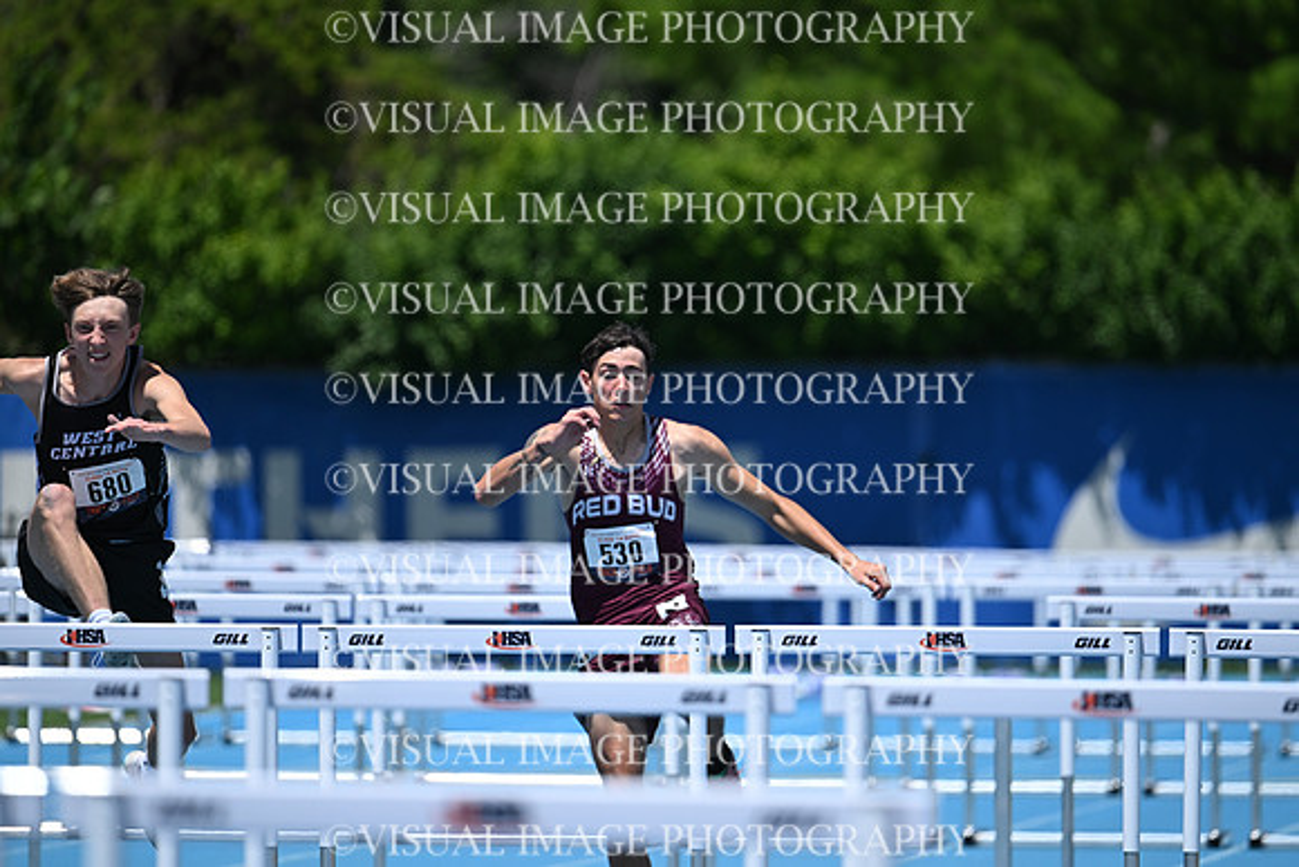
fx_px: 14436
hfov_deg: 5.2
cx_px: 650
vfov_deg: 3.4
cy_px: 434
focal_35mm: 400
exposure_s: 1/3200
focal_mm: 400
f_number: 4.5
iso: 320
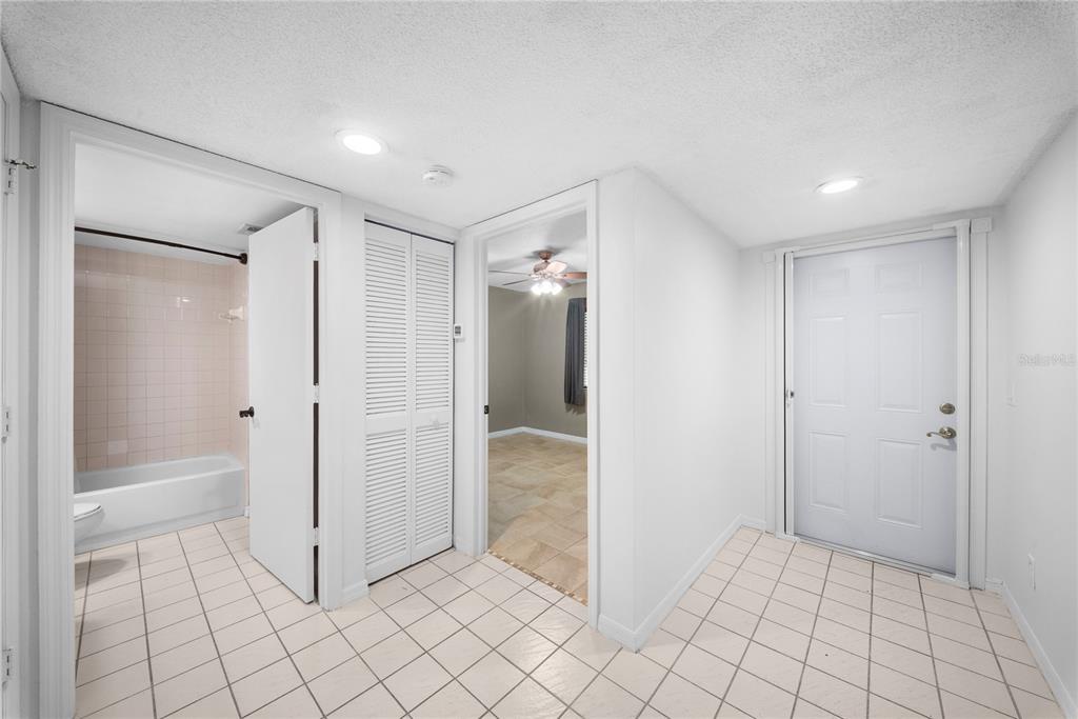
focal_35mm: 12
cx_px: 539
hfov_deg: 112.6
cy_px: 360
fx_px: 359
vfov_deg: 90.0
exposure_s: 1/13
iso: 2000
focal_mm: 12
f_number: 11
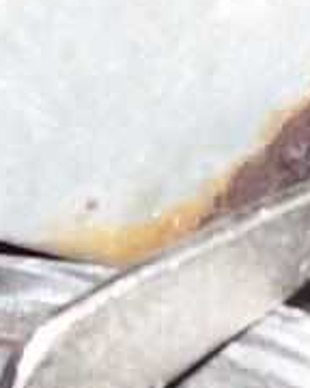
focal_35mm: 118
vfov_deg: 16.3
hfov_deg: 12.4
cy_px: 248
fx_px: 1353
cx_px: 471
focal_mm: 5.6
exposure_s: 1/60
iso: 125
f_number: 2.7
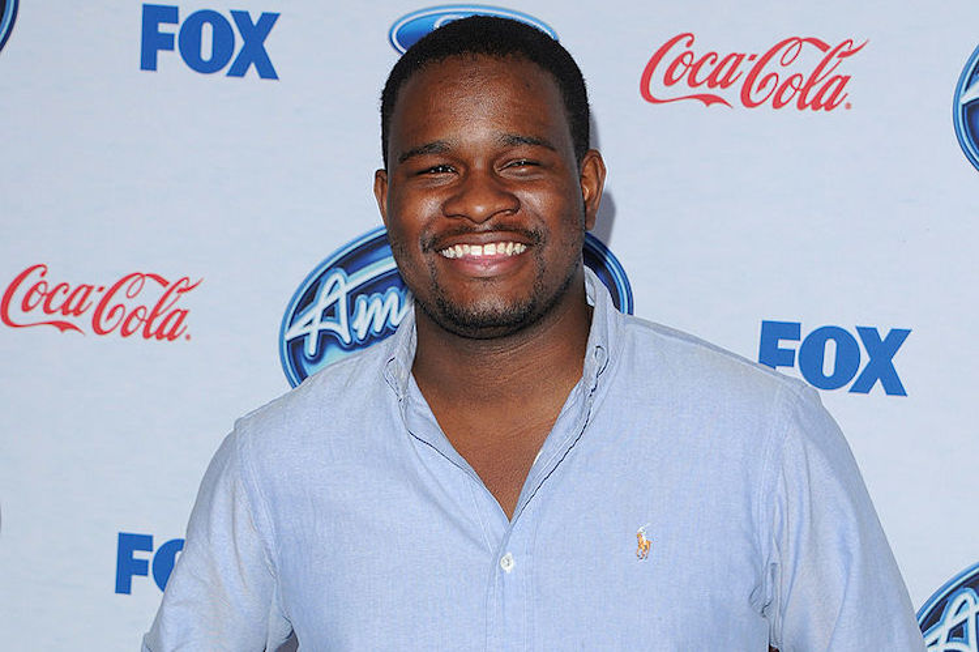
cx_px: 490
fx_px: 2446
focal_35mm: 90
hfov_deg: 22.6
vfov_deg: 15.2
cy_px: 326
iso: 1250
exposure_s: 1/250
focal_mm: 90
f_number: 8
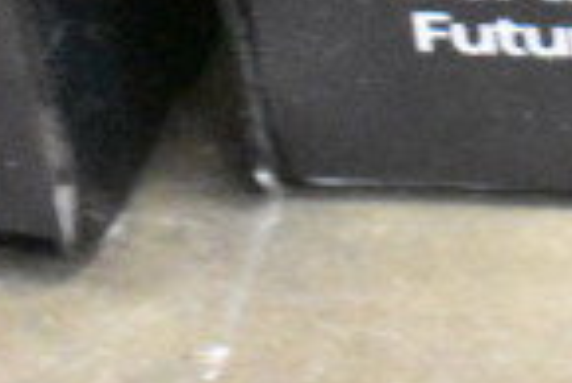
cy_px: -353
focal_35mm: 239
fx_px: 3801
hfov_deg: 8.2
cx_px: 1148
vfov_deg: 5.6
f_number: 4.8
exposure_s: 1/60
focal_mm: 38
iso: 20000
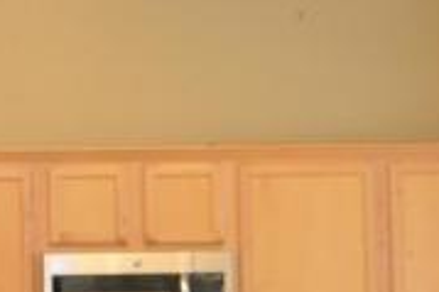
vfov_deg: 10.8
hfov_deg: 16.0
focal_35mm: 126
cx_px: 33
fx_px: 1538
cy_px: 191
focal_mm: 13
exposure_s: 1/60
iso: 360
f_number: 4
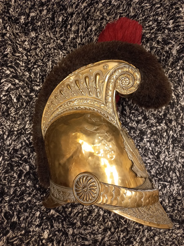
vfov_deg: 69.4
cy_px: 123
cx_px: 92
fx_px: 177
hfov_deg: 54.9
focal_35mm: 25
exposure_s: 1/33.3
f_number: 1.8
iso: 320
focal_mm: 4.6
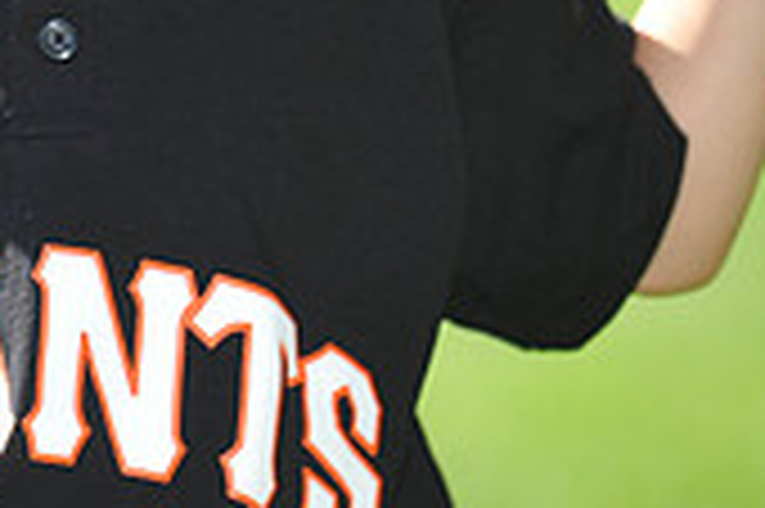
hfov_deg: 3.7
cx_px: 194
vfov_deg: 2.4
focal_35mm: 563
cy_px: -243
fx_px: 11952
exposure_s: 1/640
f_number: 4
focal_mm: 165
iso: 200
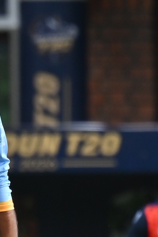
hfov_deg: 0.5
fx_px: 19742
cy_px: 294
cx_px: -146
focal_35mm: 3003
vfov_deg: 0.7
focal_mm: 500
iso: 800
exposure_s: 1/500
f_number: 6.7
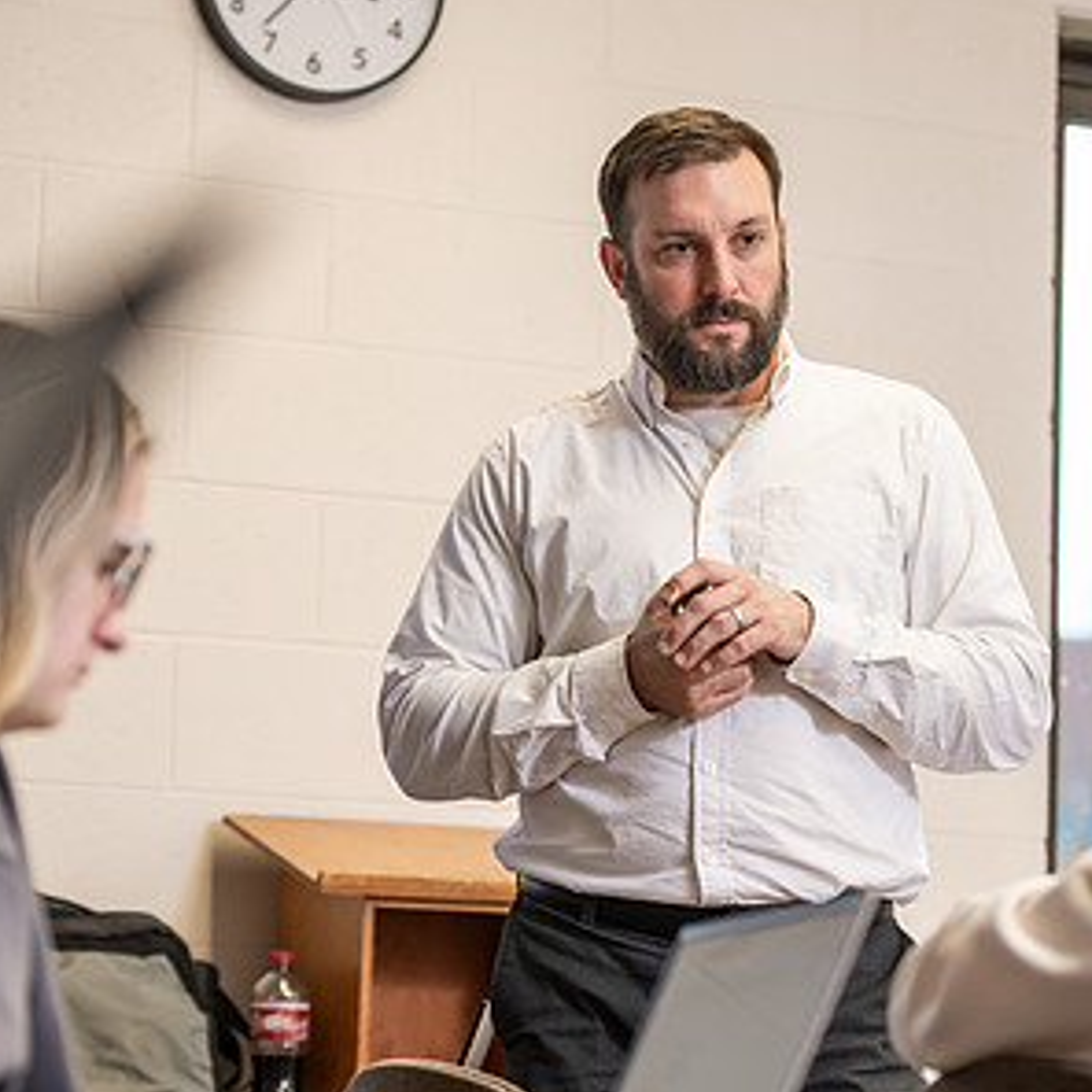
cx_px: 631
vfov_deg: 13.4
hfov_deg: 13.4
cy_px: 633
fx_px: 4640
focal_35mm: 130
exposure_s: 1/200
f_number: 2.8
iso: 800
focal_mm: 78
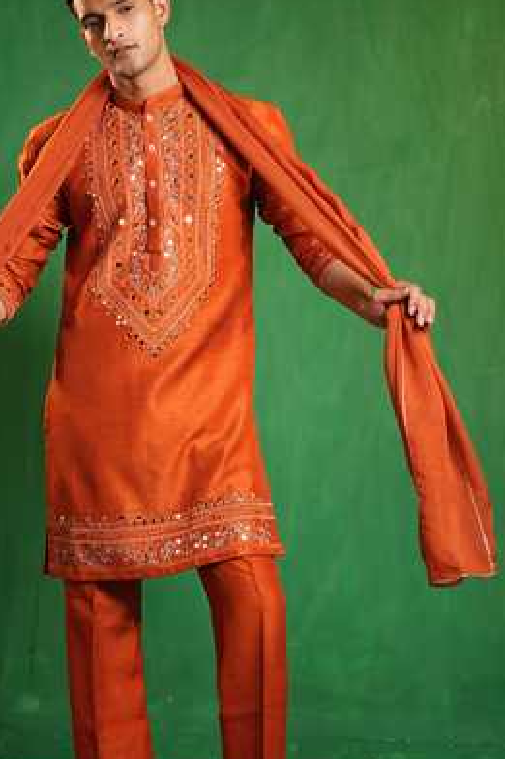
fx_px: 1411
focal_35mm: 67
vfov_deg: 30.1
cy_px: 423
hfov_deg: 20.2
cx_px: 176
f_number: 2.8
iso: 500
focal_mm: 50
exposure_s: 1/160
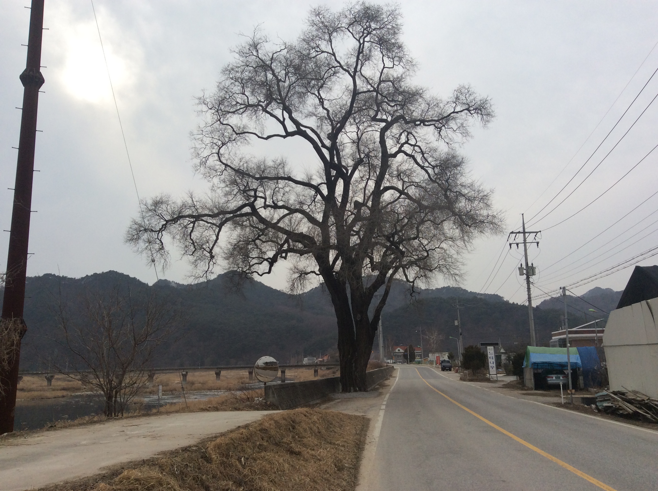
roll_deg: +1.1
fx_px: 607
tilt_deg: +9.7
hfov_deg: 56.9
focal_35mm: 32
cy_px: 246
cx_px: 329
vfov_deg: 44.1
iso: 32
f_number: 2.4
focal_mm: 3.3
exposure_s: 1/986
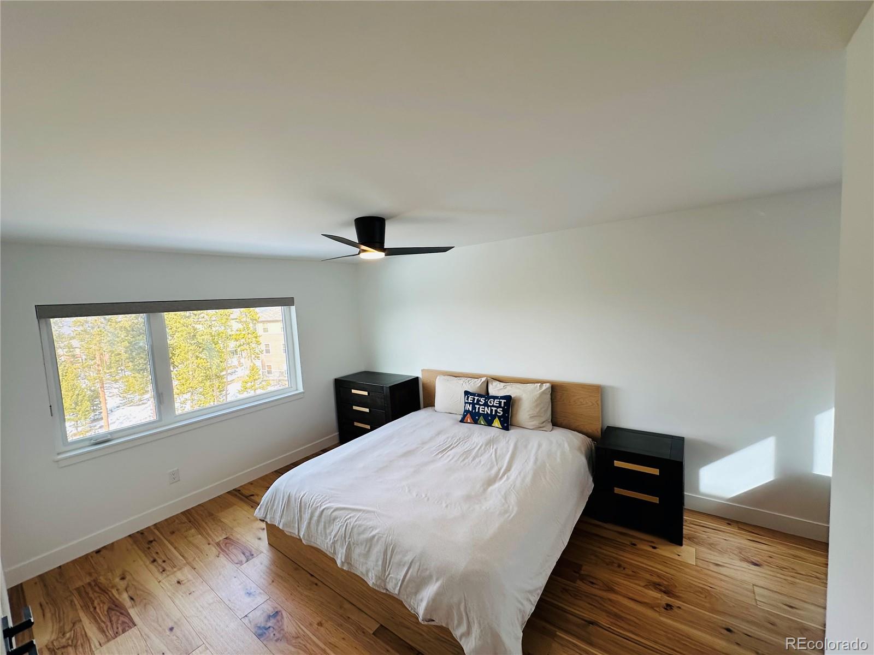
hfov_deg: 102.1
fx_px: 353
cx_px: 437
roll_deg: +3.1
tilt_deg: -3.8
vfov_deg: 85.7
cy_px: 328
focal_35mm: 14
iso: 50
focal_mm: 2.22
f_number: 2.2
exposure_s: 1/120
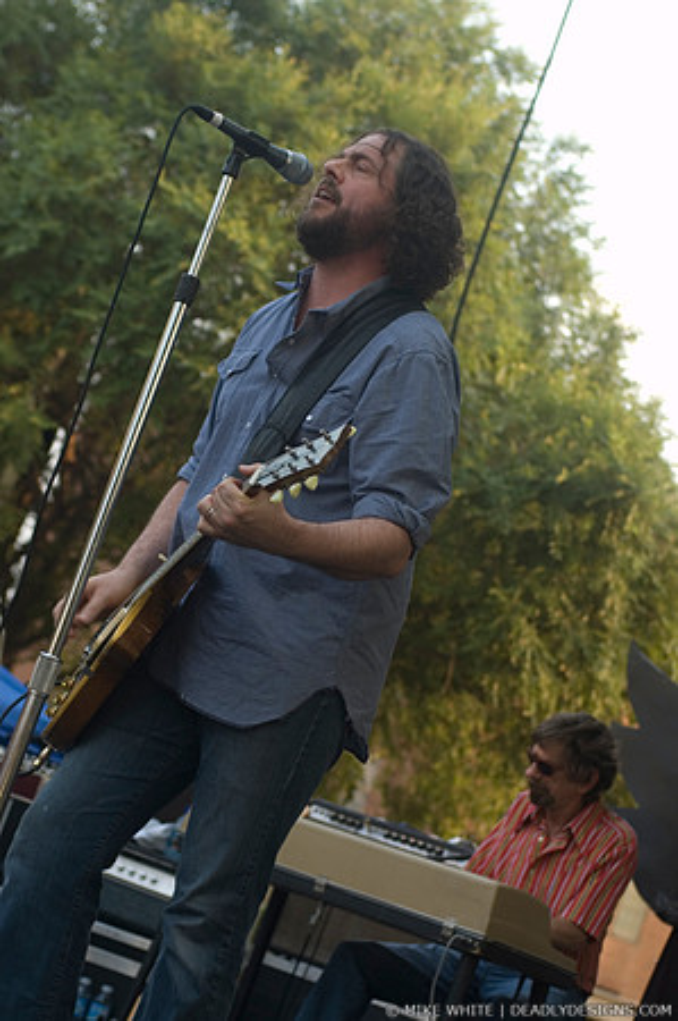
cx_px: 339
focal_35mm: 87
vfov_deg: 23.4
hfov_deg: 15.7
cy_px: 510
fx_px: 2463
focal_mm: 58
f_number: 4
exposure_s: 1/125
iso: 200
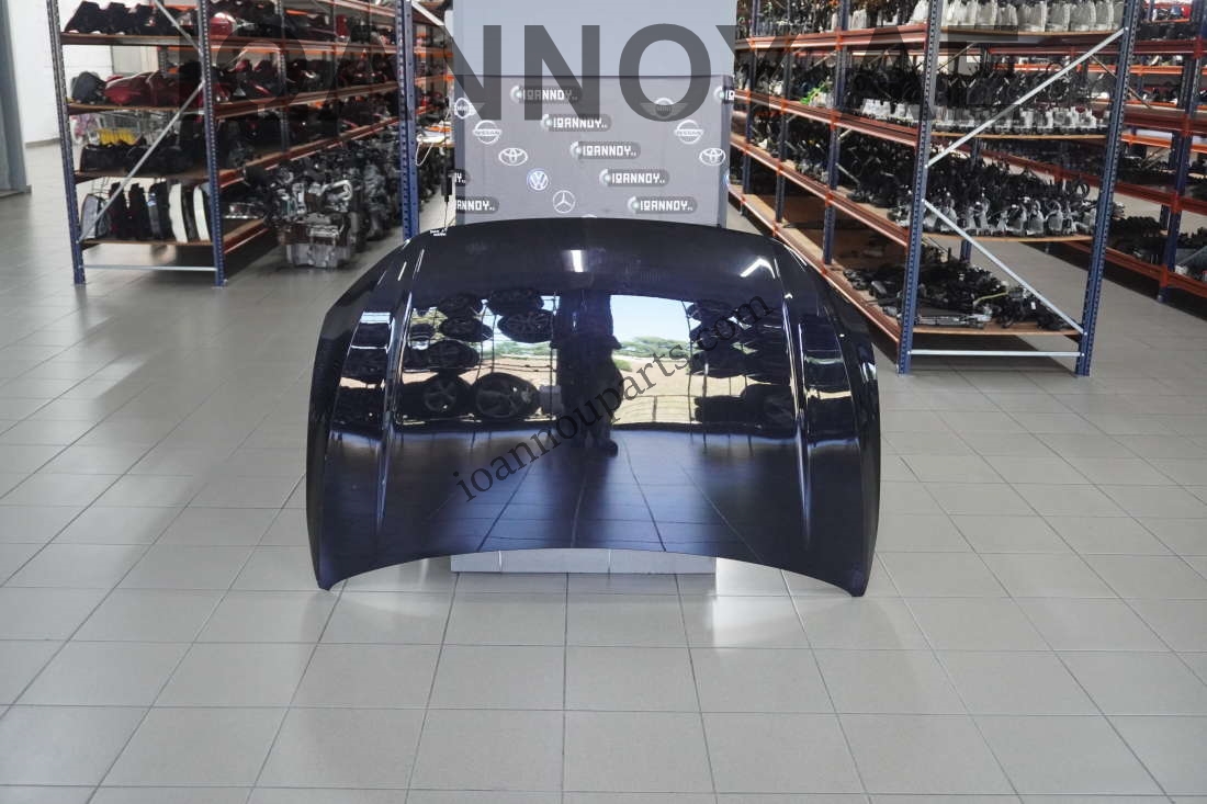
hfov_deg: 53.1
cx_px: 604
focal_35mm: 36
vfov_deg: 36.9
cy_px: 402
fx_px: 1207
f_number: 4.5
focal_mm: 24
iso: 3200
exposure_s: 1/160
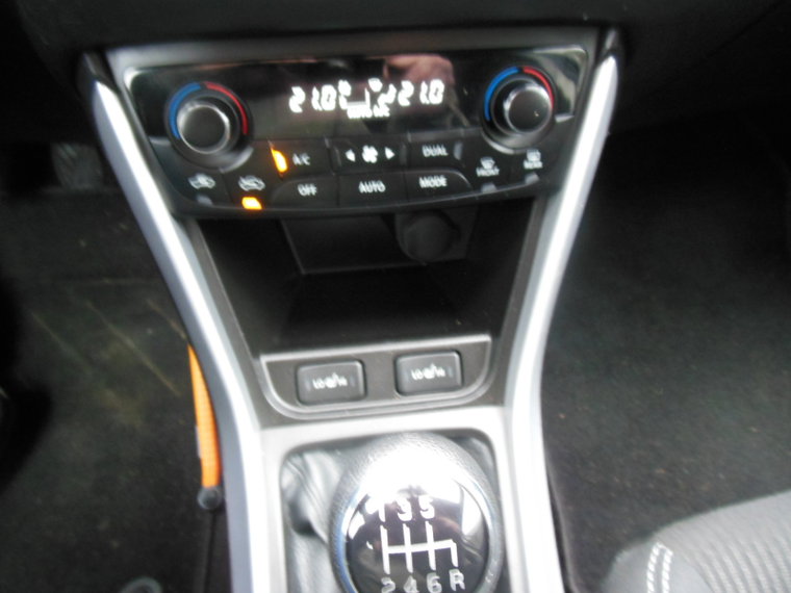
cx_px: 396
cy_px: 296
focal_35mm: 25
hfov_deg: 69.4
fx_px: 571
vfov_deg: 54.9
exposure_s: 1/8
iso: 640
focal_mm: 4.5
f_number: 3.2
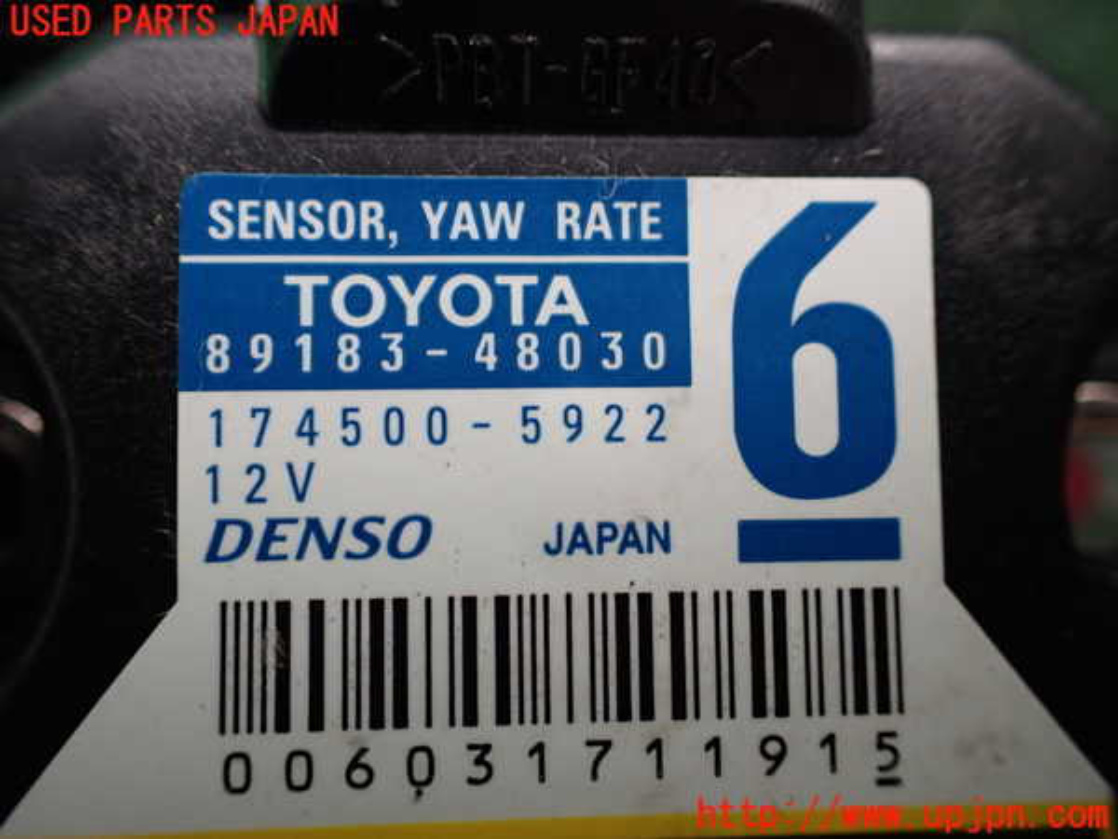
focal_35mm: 30
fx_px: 969
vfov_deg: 46.8
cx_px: 559
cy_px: 420
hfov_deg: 60.0
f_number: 2.3
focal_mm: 5.4
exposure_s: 1/125
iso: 200
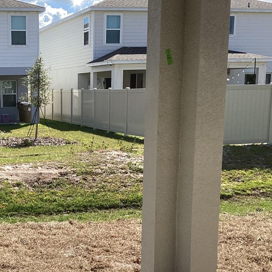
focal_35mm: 59
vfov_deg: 28.9
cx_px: 25
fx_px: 525
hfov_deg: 28.0
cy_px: 184
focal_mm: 3.3
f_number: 2.4
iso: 25
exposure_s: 1/1274
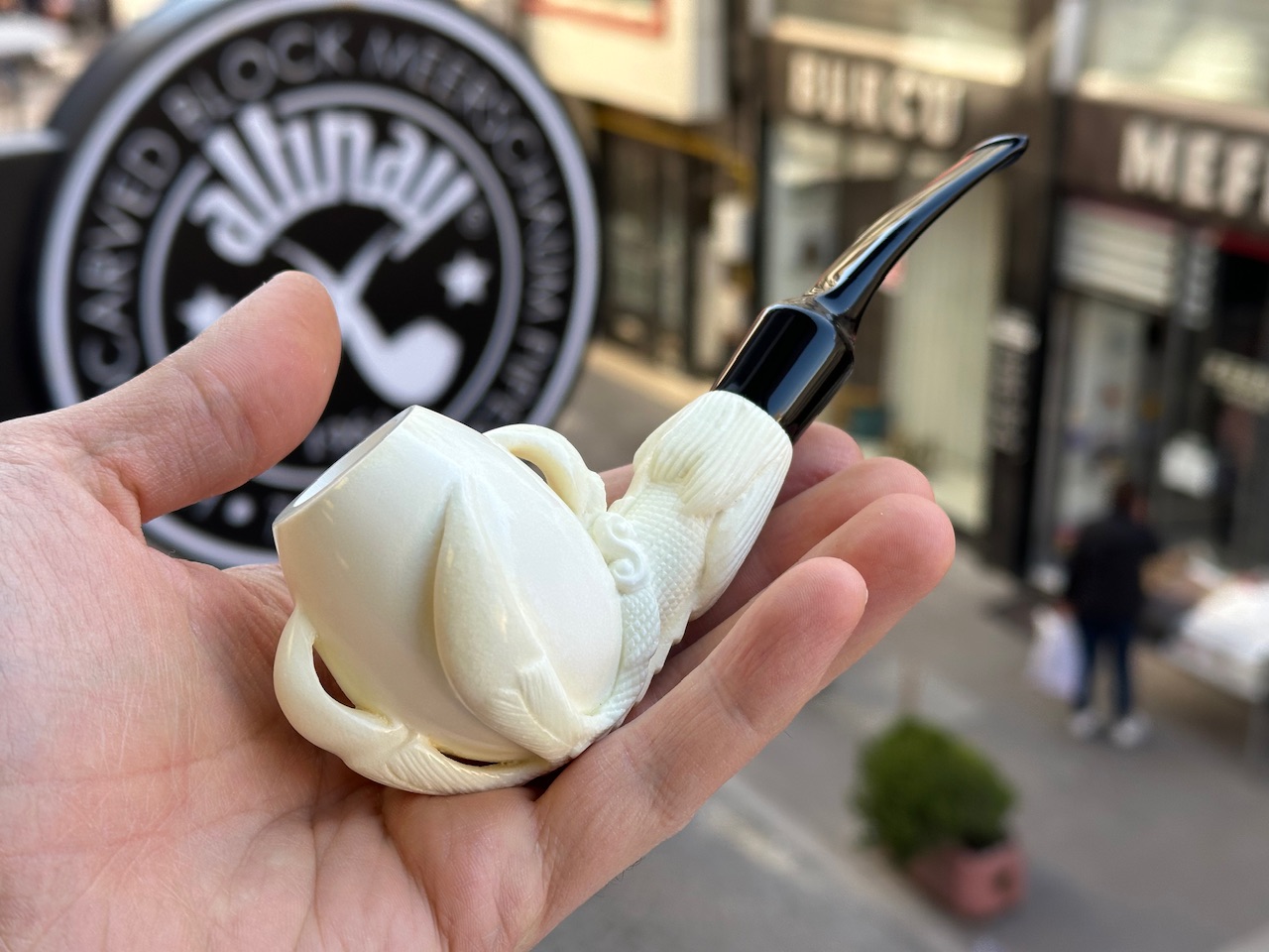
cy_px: 476
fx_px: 1760
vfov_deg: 30.3
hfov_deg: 39.7
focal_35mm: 48
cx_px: 634
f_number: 1.78
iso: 64
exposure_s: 1/535
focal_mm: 6.86
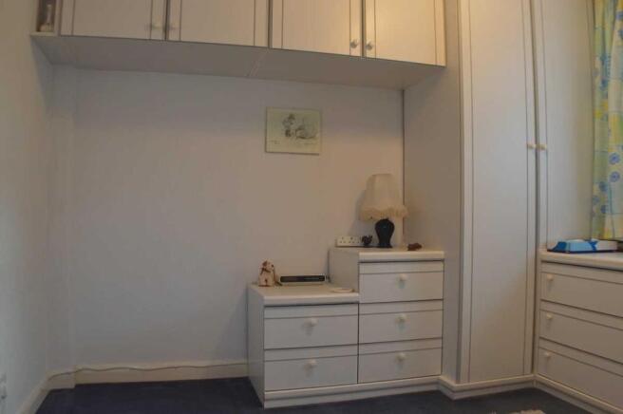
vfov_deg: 39.9
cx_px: 312
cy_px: 207
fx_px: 571
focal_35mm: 33
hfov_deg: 57.3
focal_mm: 22
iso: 800
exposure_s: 1/40
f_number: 5.6
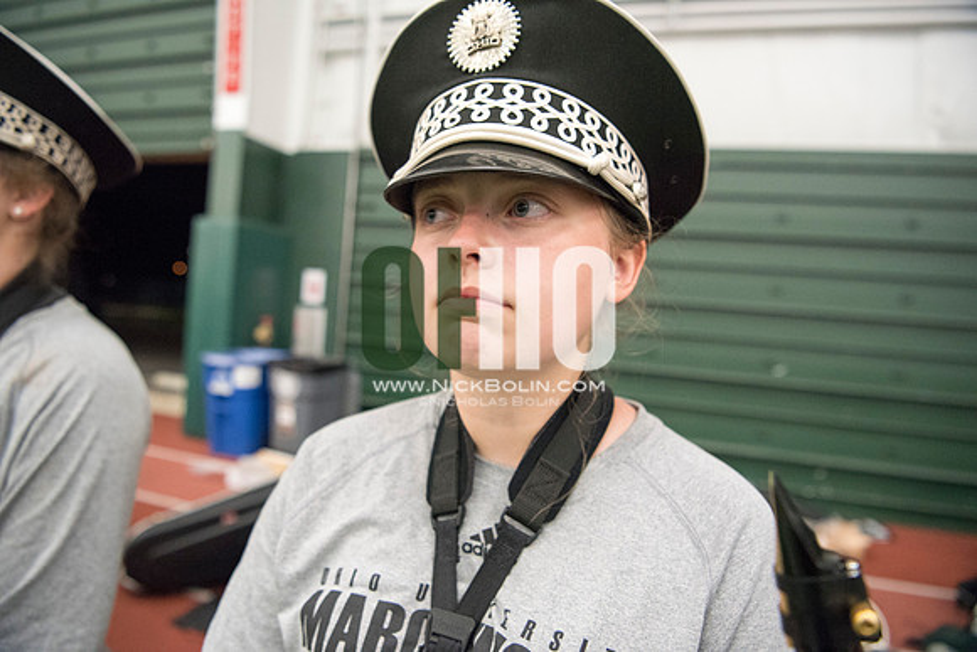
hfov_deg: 73.7
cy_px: 326
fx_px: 651
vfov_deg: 53.2
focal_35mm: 24
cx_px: 488
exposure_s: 1/200
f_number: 3.2
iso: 3200
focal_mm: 24
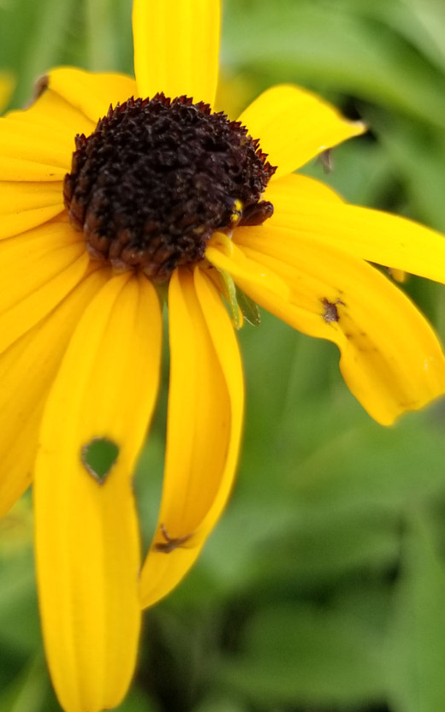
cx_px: 68
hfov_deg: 23.9
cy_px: 222
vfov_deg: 37.7
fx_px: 1028
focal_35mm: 53
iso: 50
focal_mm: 4.25
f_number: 1.7
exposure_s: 1/452
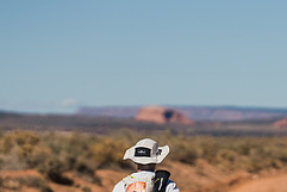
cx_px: 254
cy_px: 100
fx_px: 3055
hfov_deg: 5.4
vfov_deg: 3.6
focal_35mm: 383
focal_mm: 150
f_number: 2.8
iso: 100
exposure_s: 1/6400
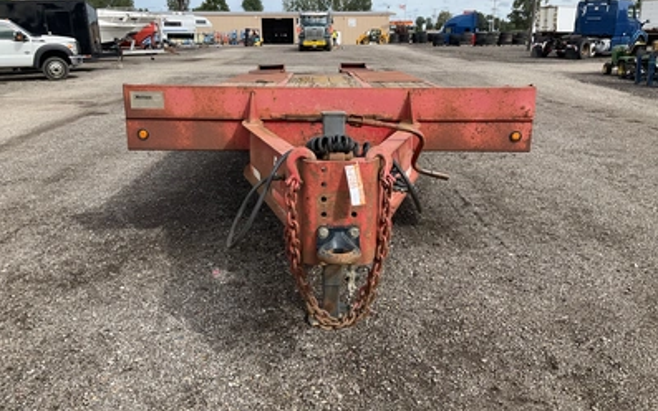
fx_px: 556
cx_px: 330
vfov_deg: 40.5
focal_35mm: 31
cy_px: 187
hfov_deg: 61.2
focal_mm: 3
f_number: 1.8
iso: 25
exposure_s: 1/1144
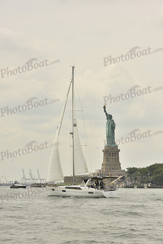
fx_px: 760
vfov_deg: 18.3
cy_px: 122
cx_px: 82
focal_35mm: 112
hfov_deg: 12.2
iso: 250
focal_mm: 112
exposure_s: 1/640
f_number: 11
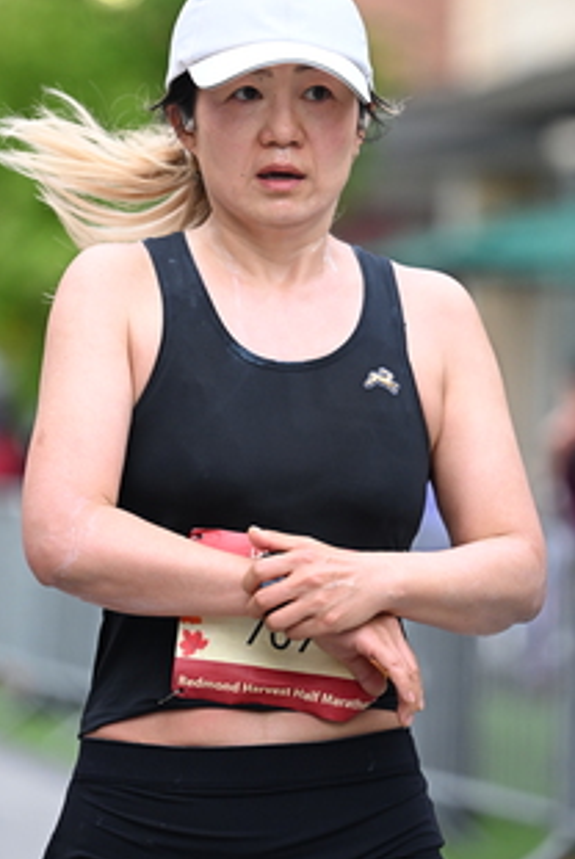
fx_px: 6334
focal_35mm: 265
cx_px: 198
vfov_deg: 7.8
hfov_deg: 5.2
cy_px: 260
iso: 1000
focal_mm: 150
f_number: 2.8
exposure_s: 1/2000
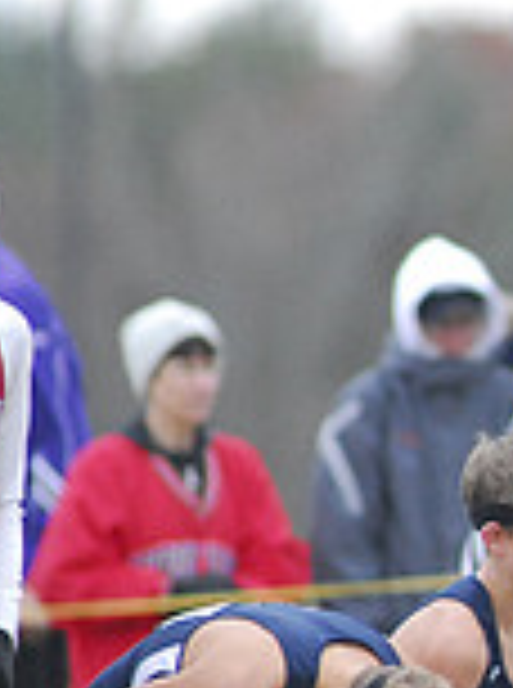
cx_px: 1274
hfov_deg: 0.9
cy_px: 639
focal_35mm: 1647
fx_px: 32681
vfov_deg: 1.2
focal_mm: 300
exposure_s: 1/640
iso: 800
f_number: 4
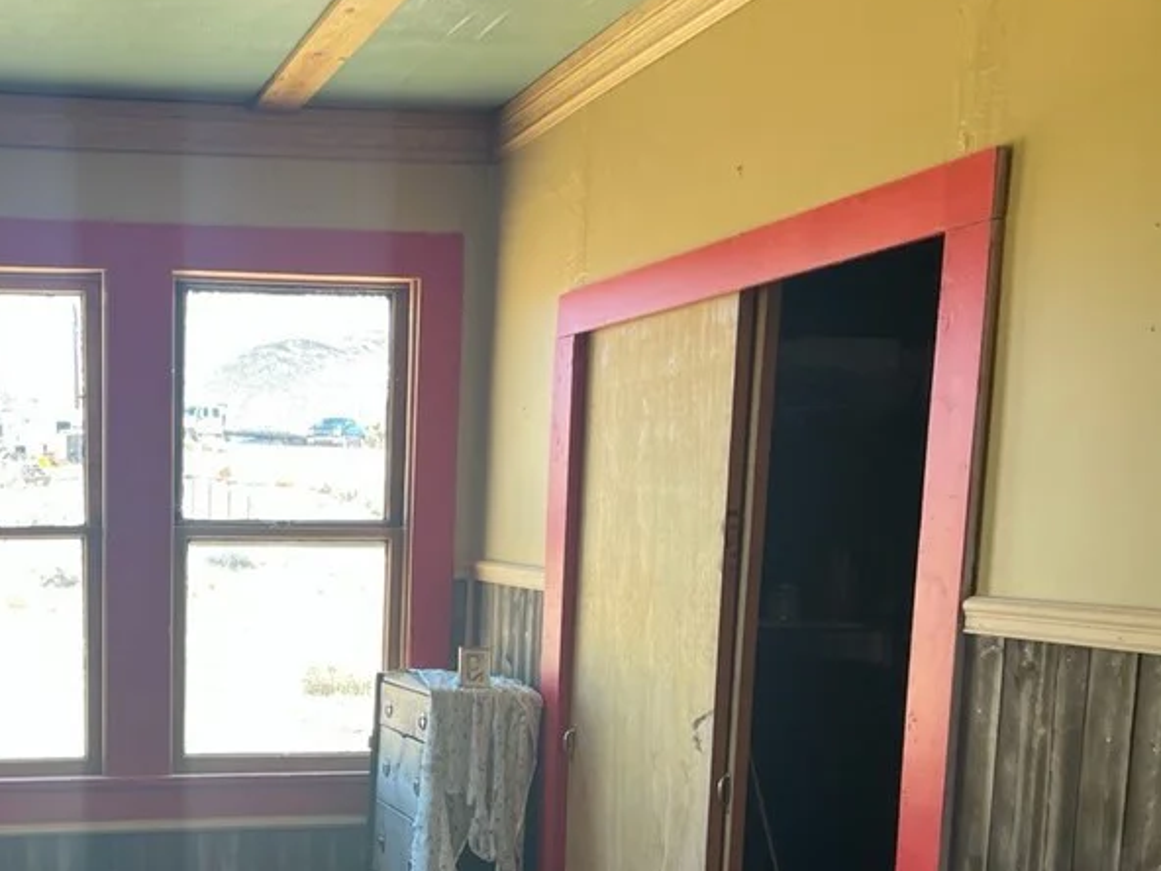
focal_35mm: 45
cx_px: 165
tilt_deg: -9.4
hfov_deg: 39.7
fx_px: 1509
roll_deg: -0.4
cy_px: 724
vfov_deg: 31.2
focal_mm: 5.1
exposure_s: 1/121
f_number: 1.6
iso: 40
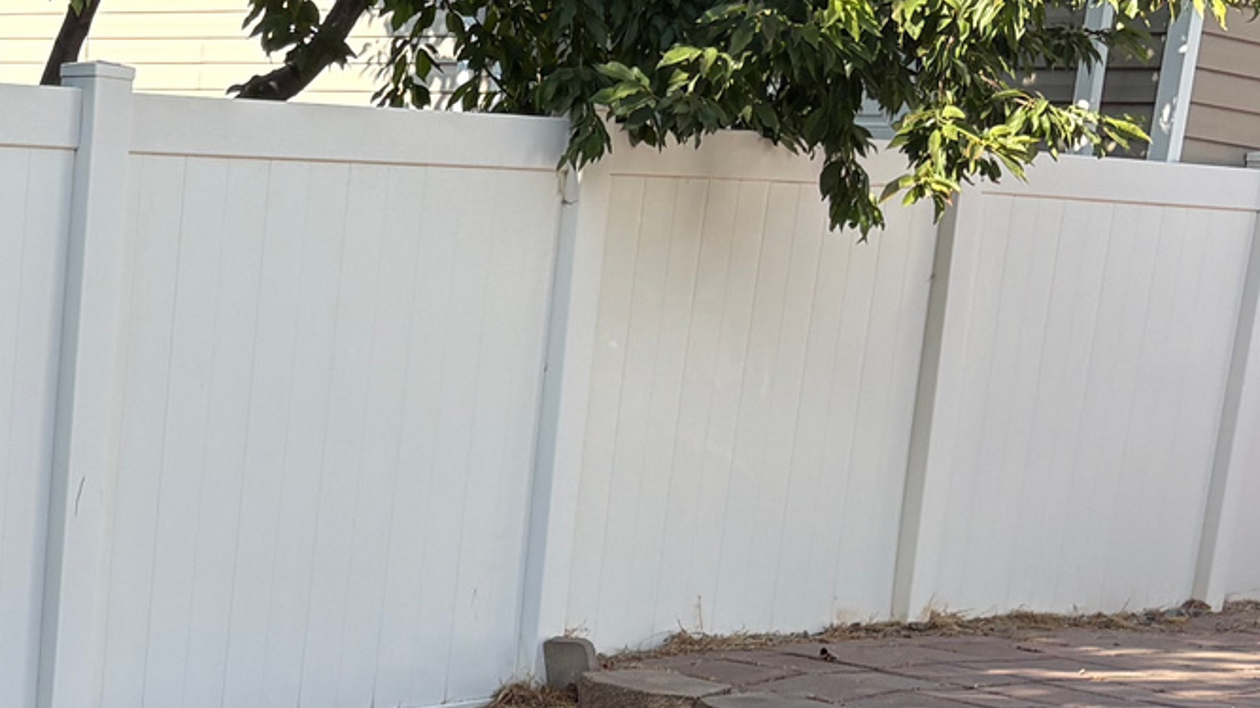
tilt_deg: -10.2
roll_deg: -4.0
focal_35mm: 87
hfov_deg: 23.1
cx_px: -98
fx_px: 2906
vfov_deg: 13.6
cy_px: 774
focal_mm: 5.96
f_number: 1.6
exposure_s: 1/1239
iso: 50
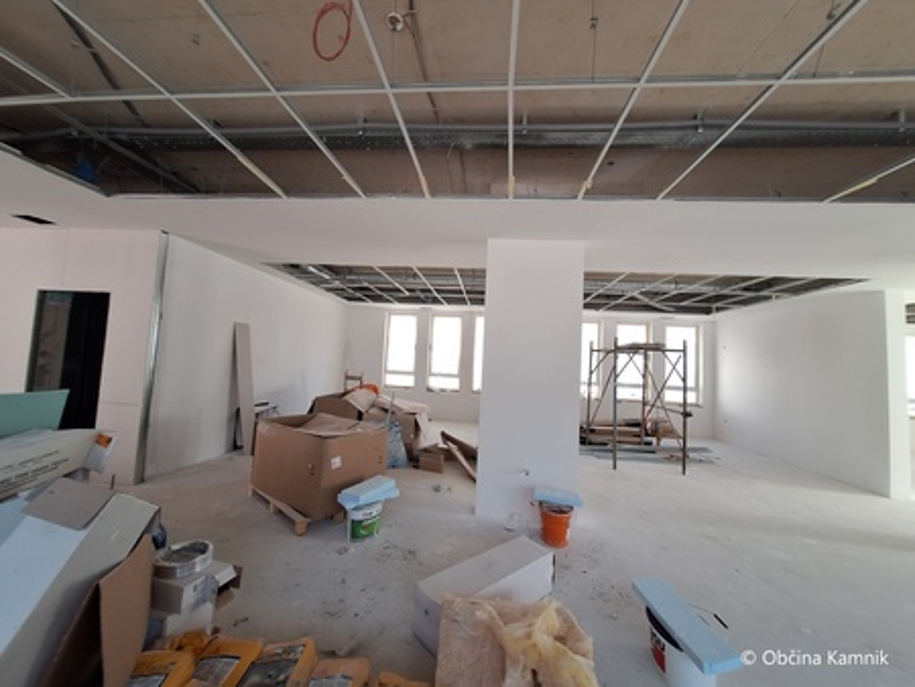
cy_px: 344
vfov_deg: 90.0
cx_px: 458
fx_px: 344
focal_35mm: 13
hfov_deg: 106.2
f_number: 2.2
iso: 80
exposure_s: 1/40
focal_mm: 1.74
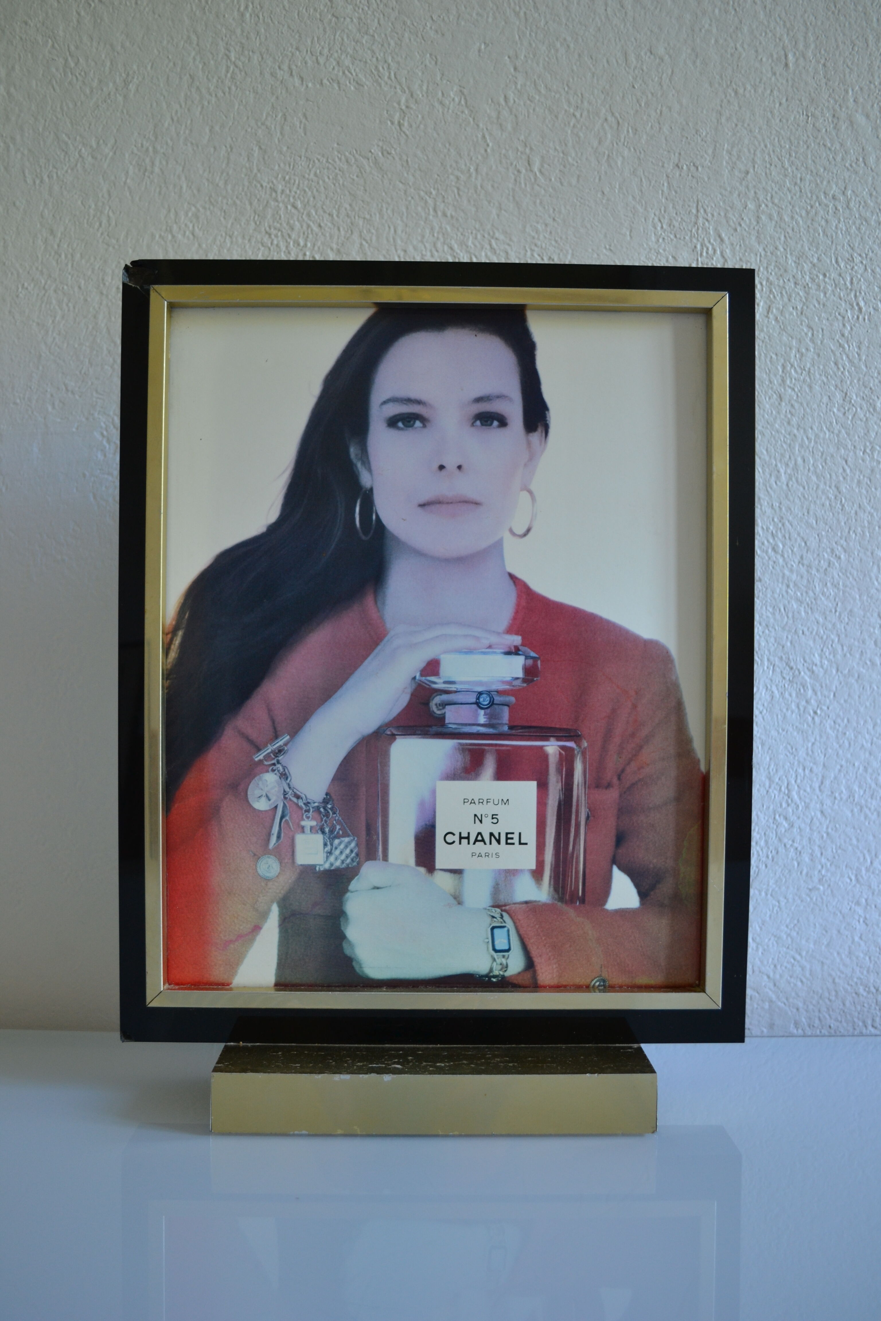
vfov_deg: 61.9
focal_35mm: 30
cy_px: 660
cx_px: 440
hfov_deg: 43.6
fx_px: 1101
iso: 400
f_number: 3.8
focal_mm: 20
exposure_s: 1/25
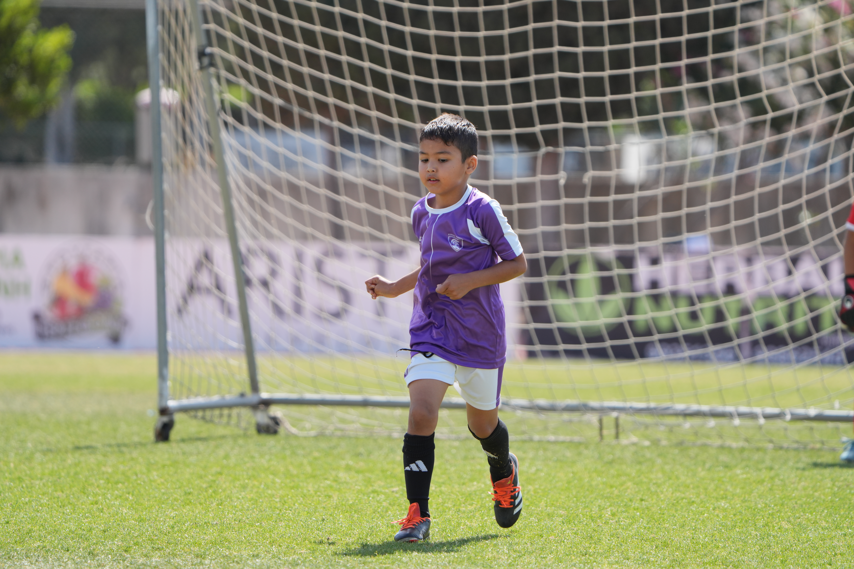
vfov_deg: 3.7
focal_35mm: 376
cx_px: 427
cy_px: 284
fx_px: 8919
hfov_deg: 5.5
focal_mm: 376
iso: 400
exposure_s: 1/1000
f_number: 6.3
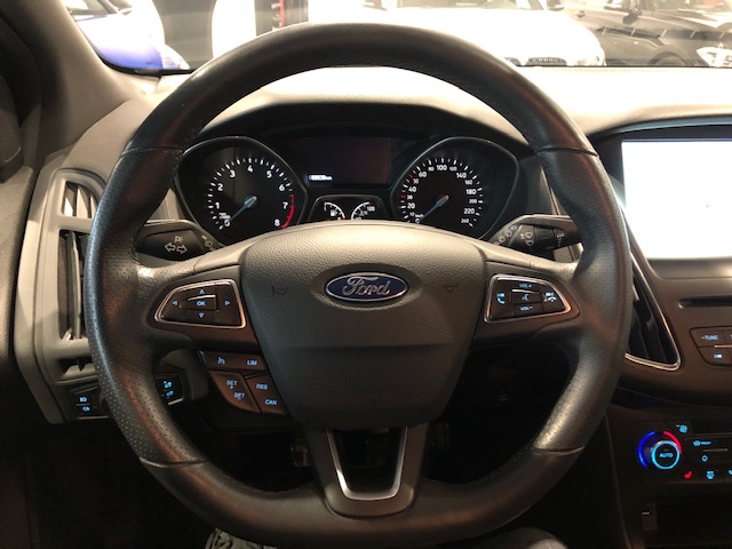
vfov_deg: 49.7
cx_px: 366
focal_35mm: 28
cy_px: 274
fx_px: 592
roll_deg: -0.9
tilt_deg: -26.1
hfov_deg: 63.4
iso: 125
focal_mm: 3.99
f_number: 1.8
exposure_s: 1/4
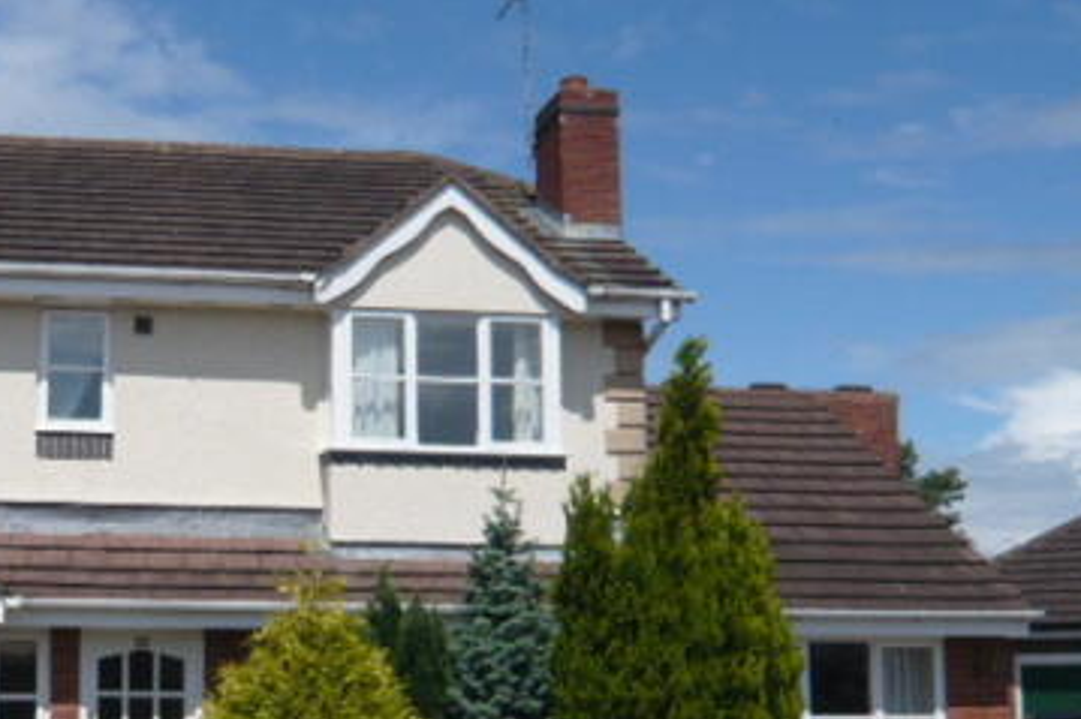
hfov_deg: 35.7
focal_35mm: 54
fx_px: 1621
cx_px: 212
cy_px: 510
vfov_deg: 24.8
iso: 100
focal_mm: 4.6
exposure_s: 1/320
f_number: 8
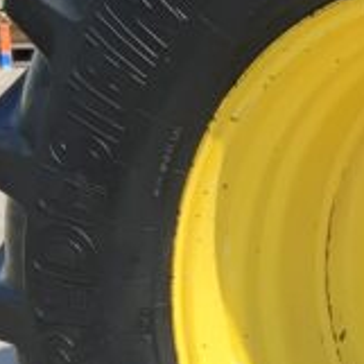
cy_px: 326
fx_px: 1939
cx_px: 701
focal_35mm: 163
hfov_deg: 10.0
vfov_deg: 10.7
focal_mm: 3
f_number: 1.8
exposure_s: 1/997
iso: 16
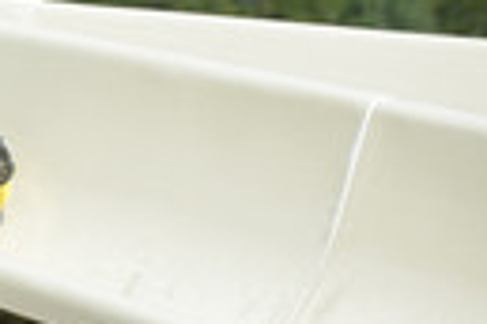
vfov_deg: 2.3
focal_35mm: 603
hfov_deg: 3.4
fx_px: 8157
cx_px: -249
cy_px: 153
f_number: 6.3
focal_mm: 195
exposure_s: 1/640
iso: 200
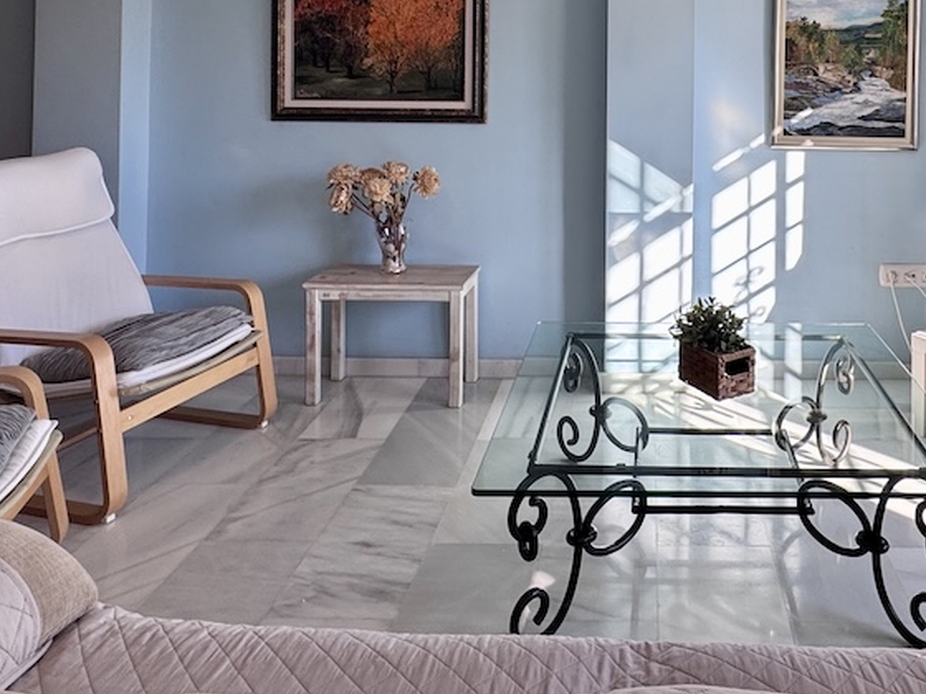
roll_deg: -0.5
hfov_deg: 55.1
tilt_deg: -0.3
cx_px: 652
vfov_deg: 40.5
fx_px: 856
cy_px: 56
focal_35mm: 32
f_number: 2.2
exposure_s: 1/99
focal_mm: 2.22
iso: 40
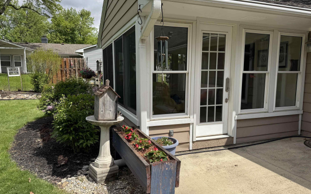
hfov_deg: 70.4
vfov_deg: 47.6
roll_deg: +0.7
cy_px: 99
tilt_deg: -6.5
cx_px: 158
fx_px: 220
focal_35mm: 26
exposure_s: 1/5348
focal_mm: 6.76
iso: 80
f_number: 1.78
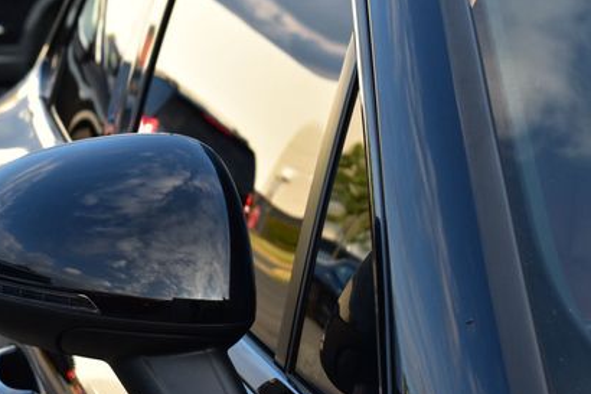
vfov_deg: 10.6
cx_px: 177
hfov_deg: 15.9
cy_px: 235
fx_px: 2113
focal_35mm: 129
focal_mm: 55
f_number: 10
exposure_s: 1/160
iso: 400
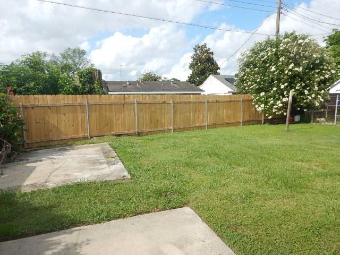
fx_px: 236
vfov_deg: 56.8
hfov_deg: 71.6
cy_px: 128
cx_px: 170
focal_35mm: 24
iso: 125
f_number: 4.1
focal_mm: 4.3
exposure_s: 1/800
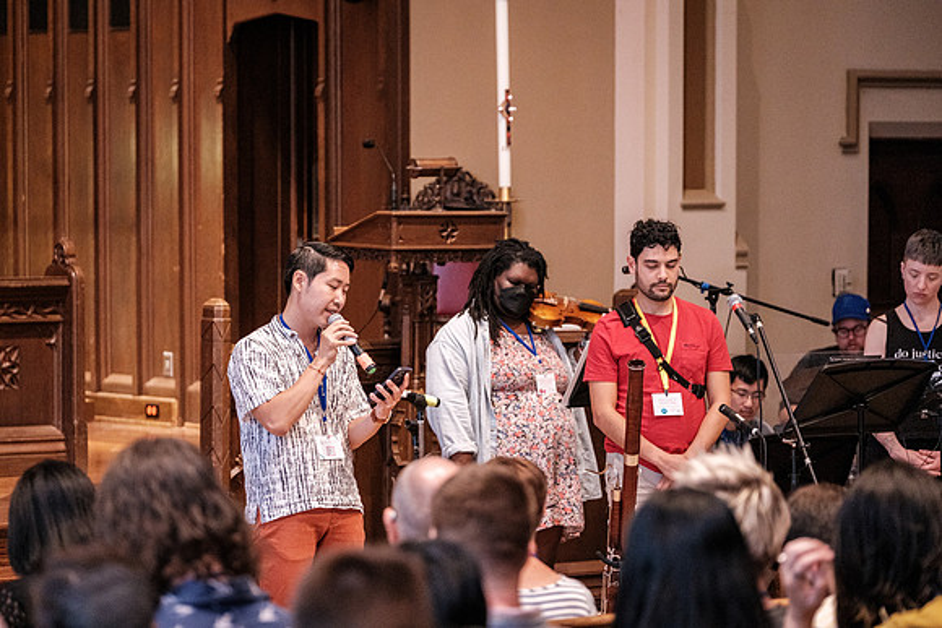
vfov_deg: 8.6
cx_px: 471
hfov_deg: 12.9
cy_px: 314
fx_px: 4161
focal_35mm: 159
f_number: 2.8
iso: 2500
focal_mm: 106
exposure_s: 1/125
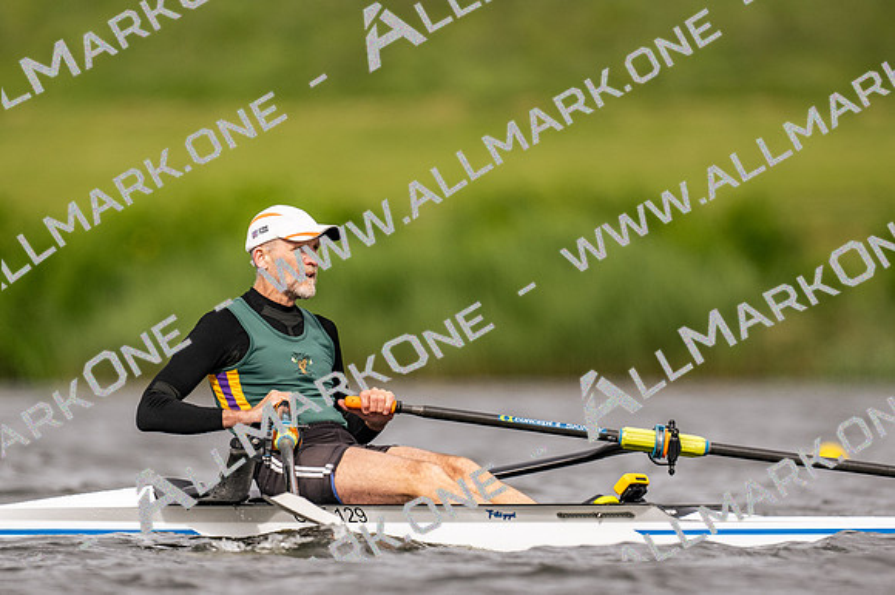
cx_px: 448
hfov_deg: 2.3
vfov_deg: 1.5
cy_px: 298
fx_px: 22361
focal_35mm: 900
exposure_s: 1/2500
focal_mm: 600
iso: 450
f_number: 4
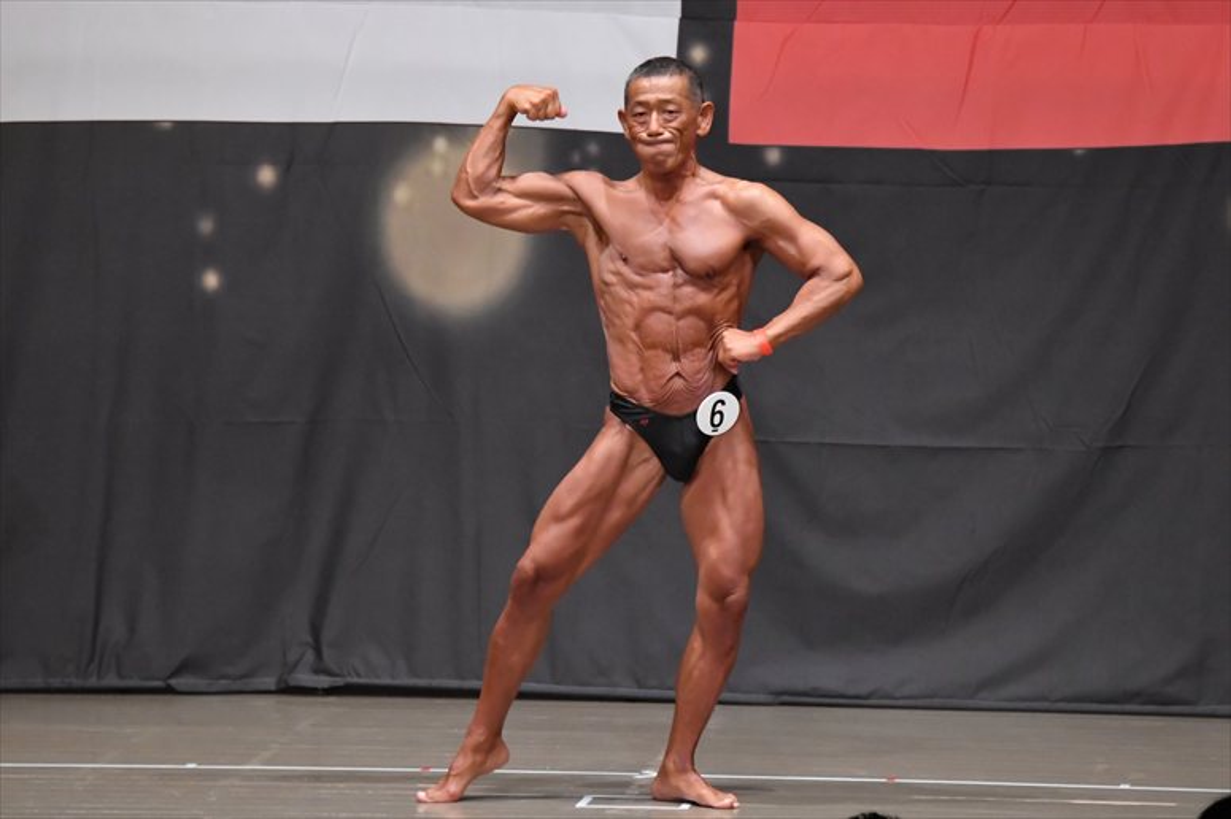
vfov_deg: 5.4
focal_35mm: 255
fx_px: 8715
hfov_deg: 8.1
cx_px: 616
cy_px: 410
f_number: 5.6
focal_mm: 170
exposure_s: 1/400
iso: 6400
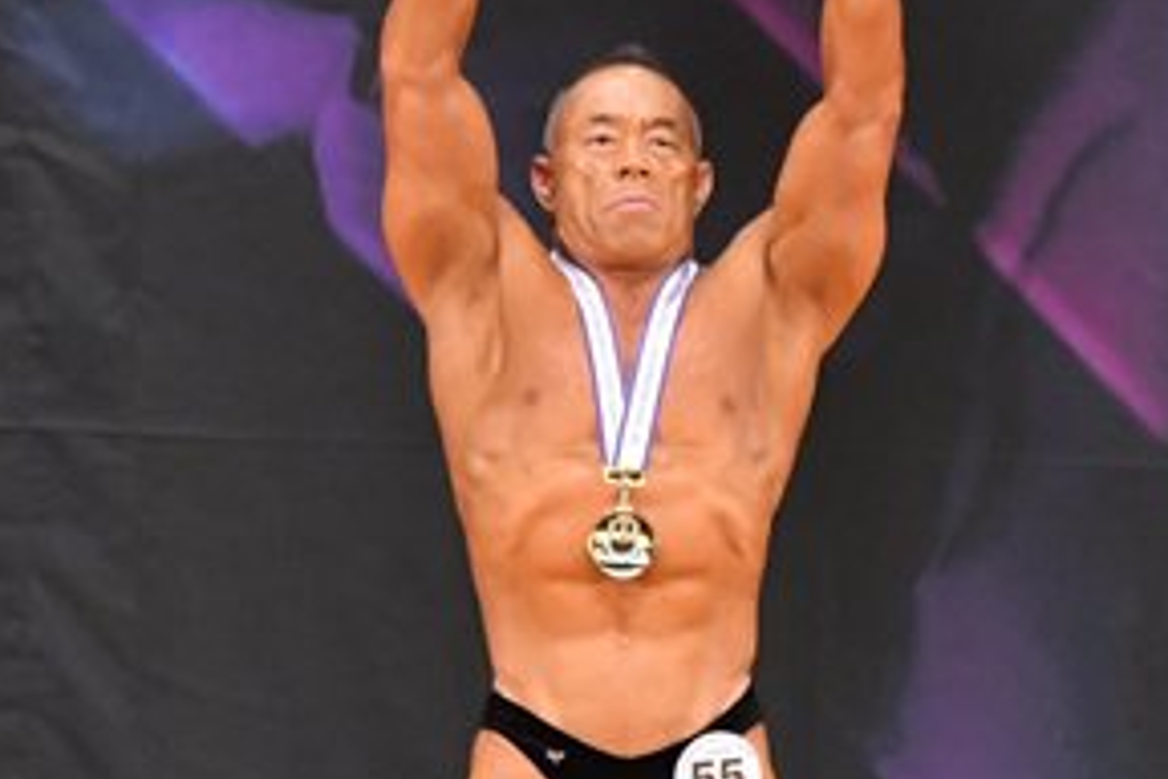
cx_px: 837
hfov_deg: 3.0
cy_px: 674
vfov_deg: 2.0
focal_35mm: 686
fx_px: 22255
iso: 8000
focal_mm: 170
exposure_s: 1/400
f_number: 5.6
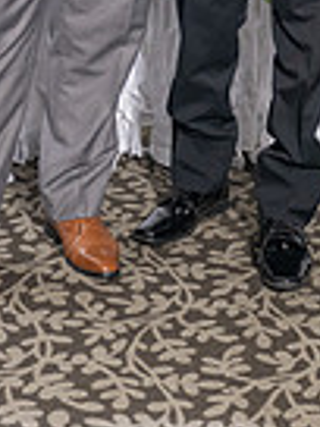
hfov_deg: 9.7
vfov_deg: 12.4
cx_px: 166
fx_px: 1886
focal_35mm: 153
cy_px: -170
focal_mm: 32
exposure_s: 1/160
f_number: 3.5
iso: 400
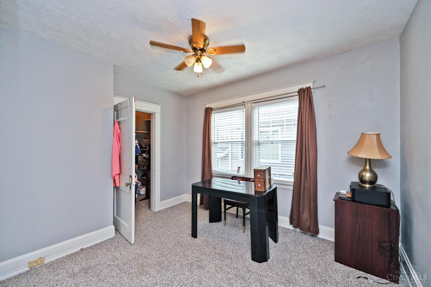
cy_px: 144
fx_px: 168
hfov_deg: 104.3
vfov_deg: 81.2
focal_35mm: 14
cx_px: 216
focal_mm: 14
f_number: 5
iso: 200
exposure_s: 1/100
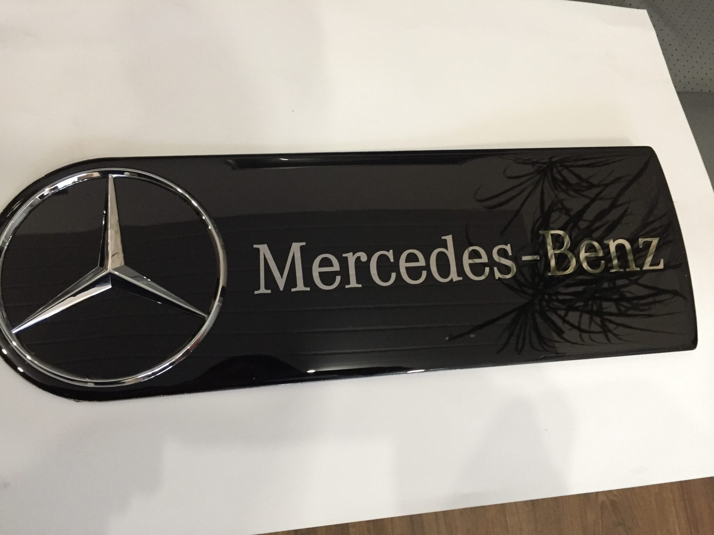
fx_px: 598
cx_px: 357
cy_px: 268
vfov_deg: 48.2
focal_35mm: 29
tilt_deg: -74.8
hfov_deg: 61.7
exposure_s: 1/17
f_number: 2.2
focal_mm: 4.15
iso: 250
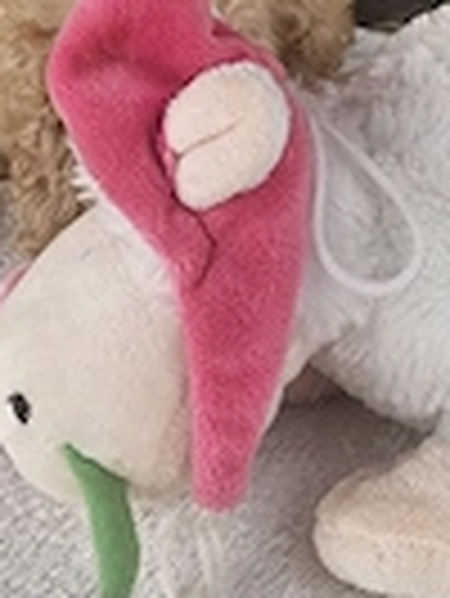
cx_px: 346
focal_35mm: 69
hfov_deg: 21.1
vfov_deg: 25.1
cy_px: -135
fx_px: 1194
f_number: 1.7
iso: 25
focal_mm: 6.3
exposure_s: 1/192
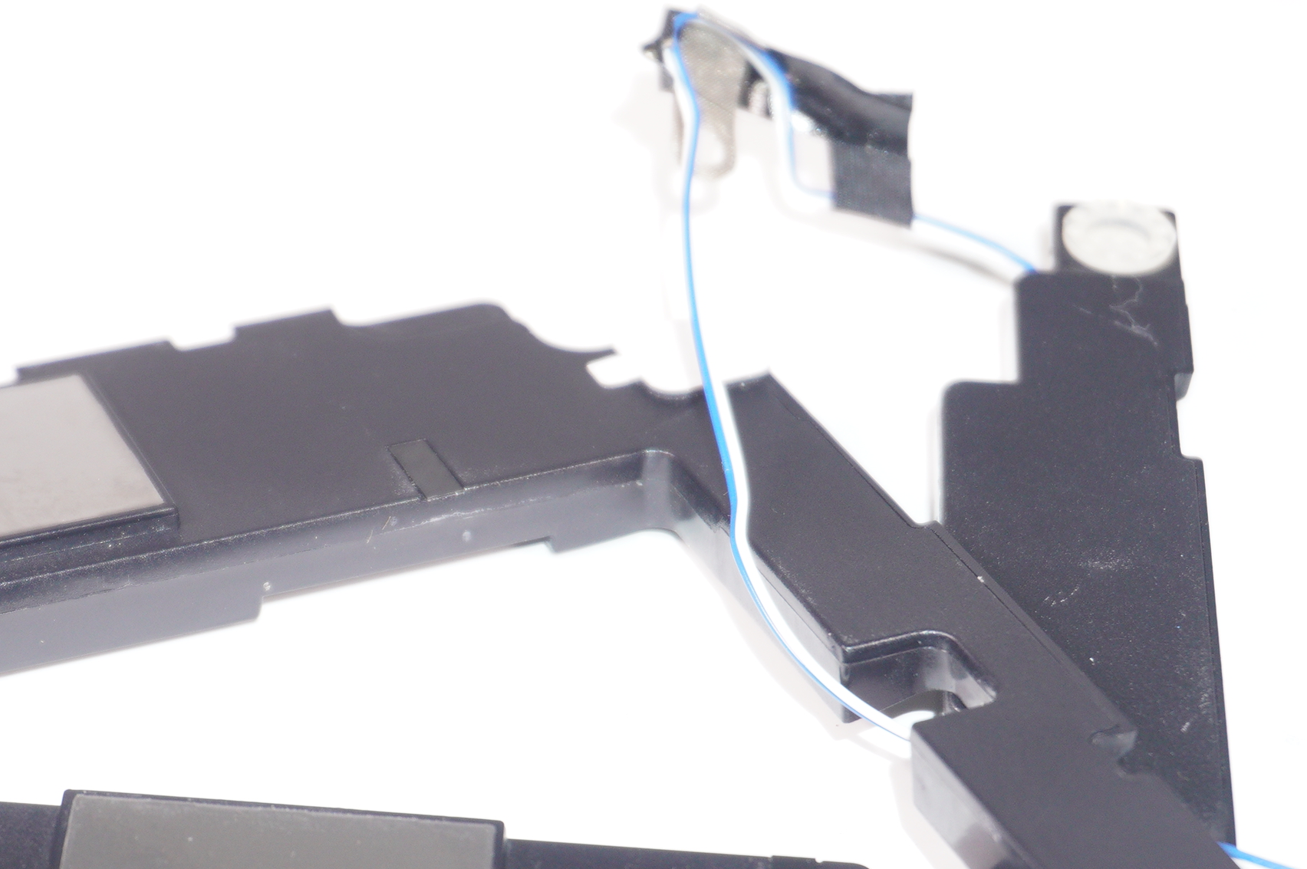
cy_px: 632
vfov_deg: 12.0
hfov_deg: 17.9
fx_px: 4131
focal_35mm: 114
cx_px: 399
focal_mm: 43
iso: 400
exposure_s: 1/160
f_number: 5.6
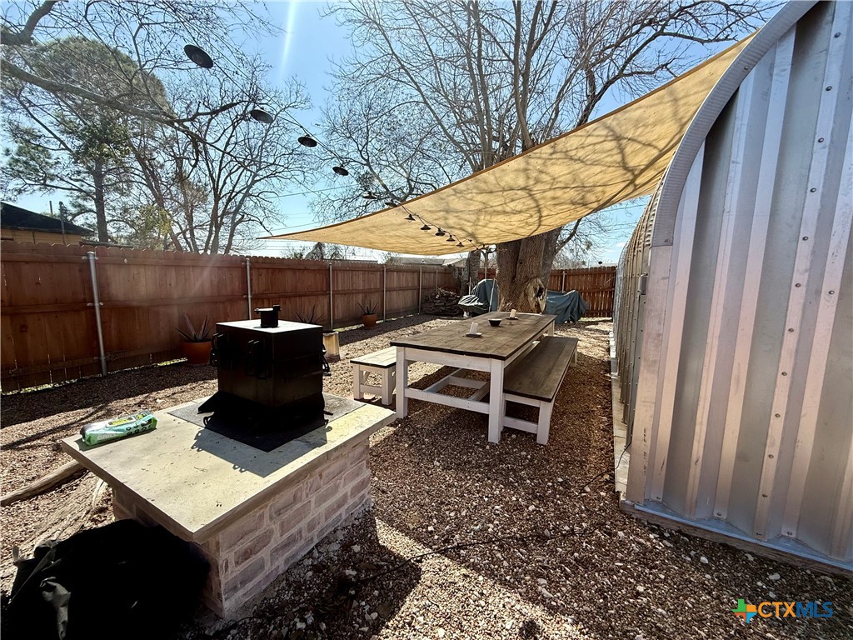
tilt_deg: -7.4
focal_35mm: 14
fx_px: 345
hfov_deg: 102.1
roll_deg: -1.7
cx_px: 426
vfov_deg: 85.7
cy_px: 320
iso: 64
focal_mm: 2.22
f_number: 2.2
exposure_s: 1/1901
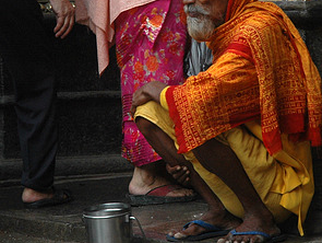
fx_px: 2226
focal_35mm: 239
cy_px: 63
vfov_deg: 6.2
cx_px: 181
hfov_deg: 8.3
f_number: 4.5
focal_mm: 70
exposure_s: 1/160
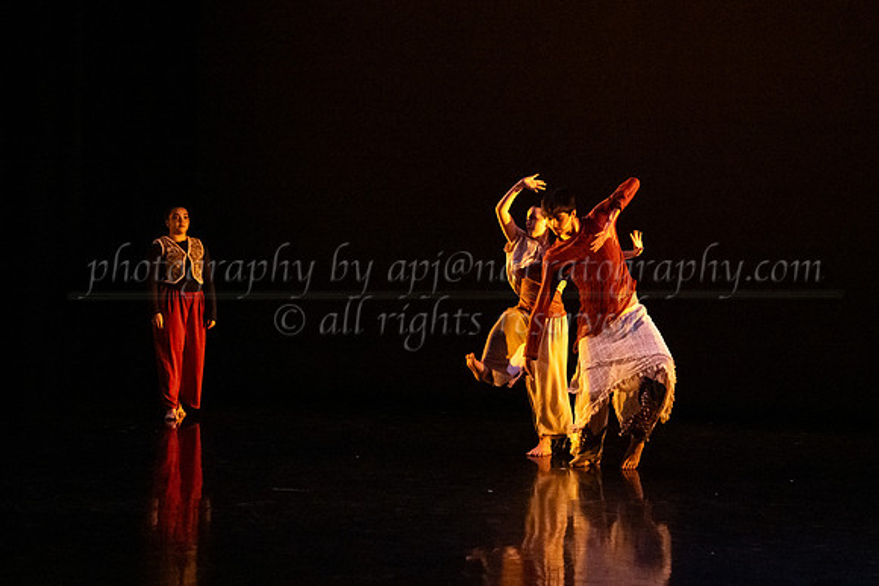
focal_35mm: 74
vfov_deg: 18.5
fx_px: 1805
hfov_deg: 27.4
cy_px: 273
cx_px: 443
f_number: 4
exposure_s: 1/400
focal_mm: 61
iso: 4000
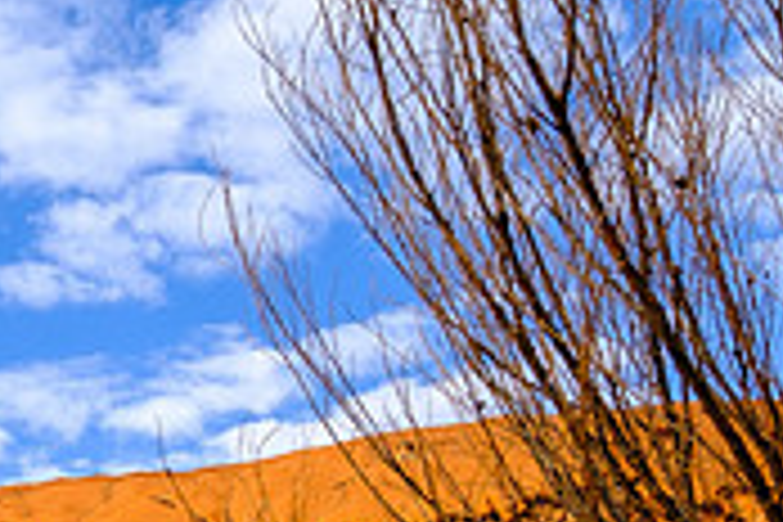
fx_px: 1957
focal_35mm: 90
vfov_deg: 14.9
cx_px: -364
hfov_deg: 19.8
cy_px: 560
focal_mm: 18.2
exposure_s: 1/500
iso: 200
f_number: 8
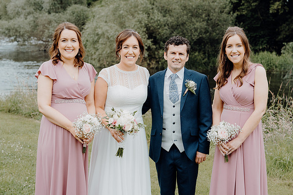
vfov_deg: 22.6
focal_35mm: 60
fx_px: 488
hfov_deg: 33.4
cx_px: 146
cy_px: 98
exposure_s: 1/200
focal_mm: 60
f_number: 5
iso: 125
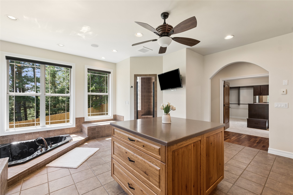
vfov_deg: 77.3
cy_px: 98
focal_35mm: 15
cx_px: 146
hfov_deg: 100.4
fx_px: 122
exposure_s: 1/25
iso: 100
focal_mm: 10
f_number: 6.3
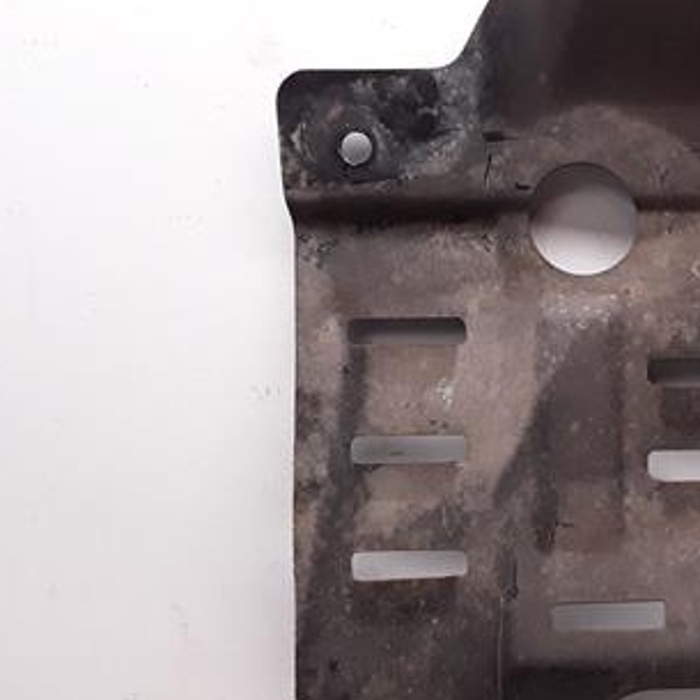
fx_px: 1190
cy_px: 418
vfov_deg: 32.7
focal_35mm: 52
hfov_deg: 30.7
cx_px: 684
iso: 100
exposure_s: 1/111
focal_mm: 2.91
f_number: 1.9
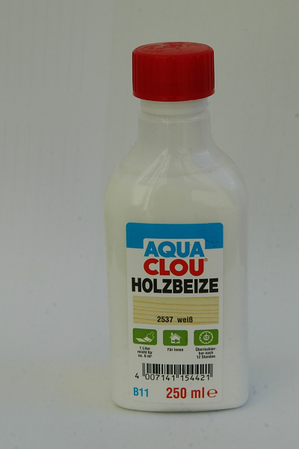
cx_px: 150
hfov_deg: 18.2
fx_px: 934
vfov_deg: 27.0
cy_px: 224
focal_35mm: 75
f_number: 11
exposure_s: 1/400
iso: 200
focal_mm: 50
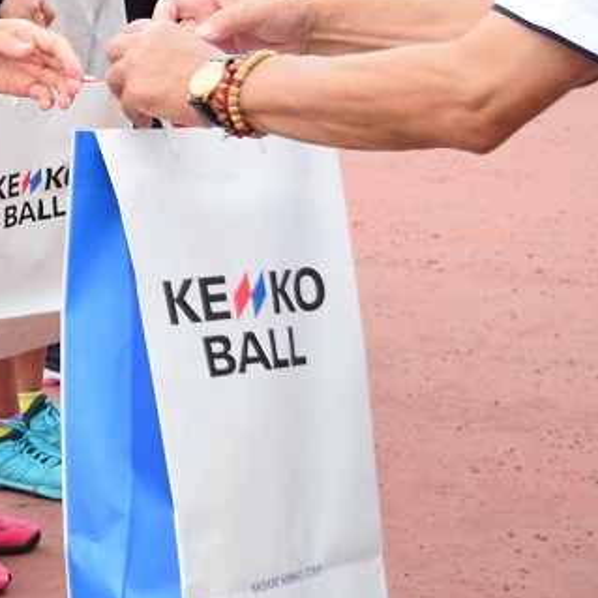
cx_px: -232
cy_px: 13
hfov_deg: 11.7
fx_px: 2814
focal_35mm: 144
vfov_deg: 12.0
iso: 125
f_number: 4.8
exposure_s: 1/320
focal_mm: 36
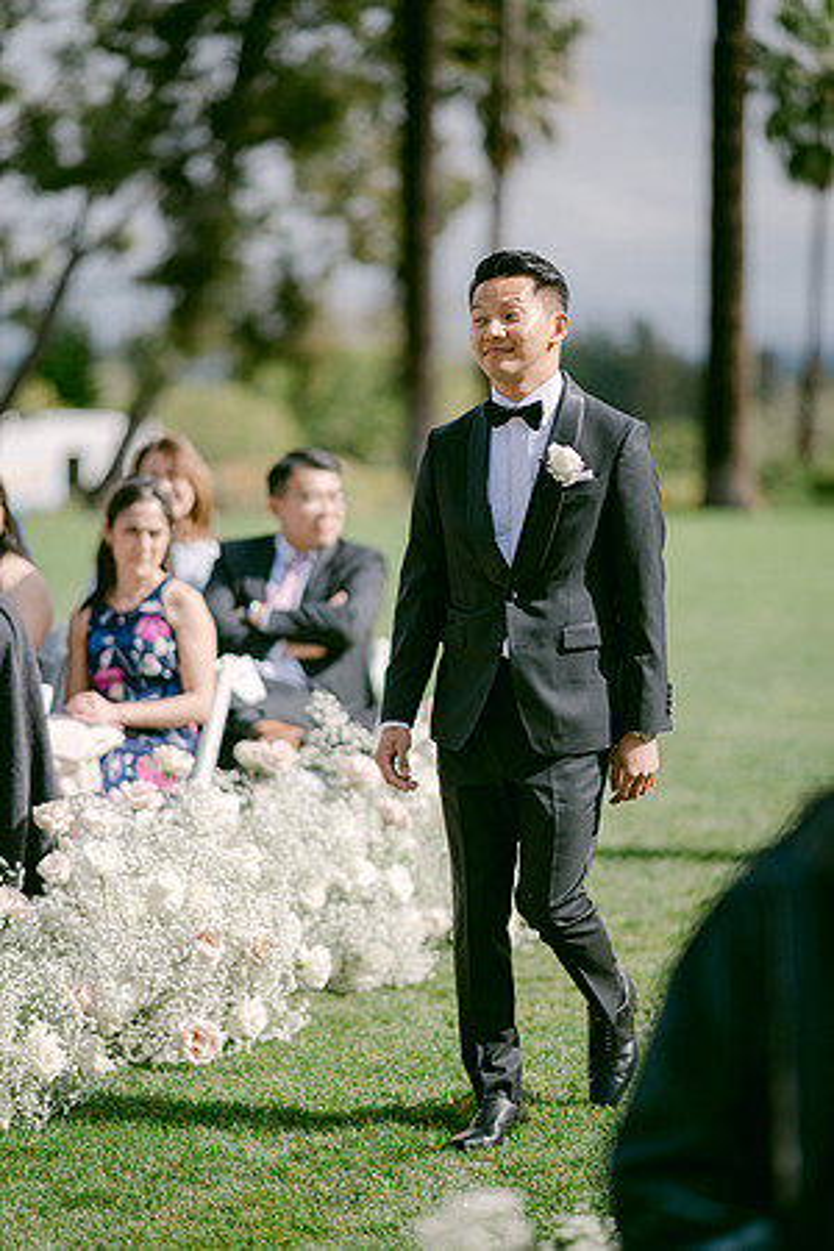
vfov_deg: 19.5
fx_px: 3648
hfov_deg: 13.0
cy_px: 626
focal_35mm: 105
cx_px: 417
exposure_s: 1/20000
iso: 200
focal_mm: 105
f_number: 1.4
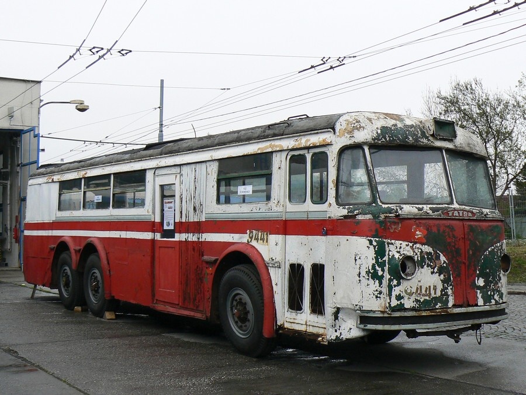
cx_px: 263
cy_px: 198
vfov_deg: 33.6
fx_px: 653
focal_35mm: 43
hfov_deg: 43.9
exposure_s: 1/800
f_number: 3.2
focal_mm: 6
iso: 100
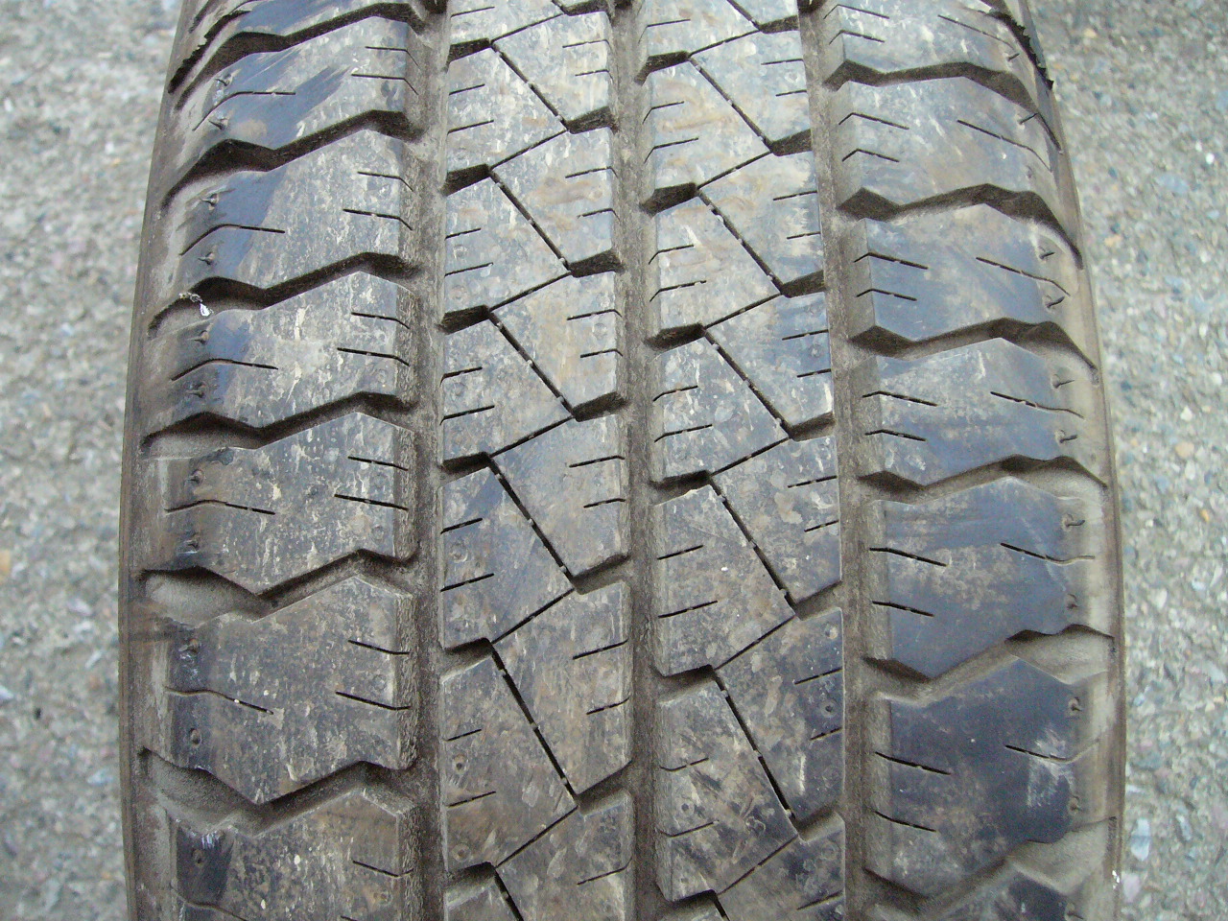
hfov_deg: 52.6
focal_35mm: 35
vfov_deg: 40.7
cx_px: 614
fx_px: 1242
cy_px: 460
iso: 400
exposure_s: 1/250
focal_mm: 5.8
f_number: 5.6
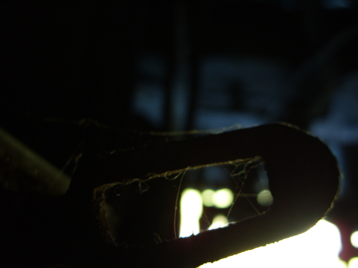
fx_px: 362
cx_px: 179
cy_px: 134
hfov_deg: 52.6
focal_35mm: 35
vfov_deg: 40.7
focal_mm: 7.8
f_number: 2.8
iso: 80
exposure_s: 1/20
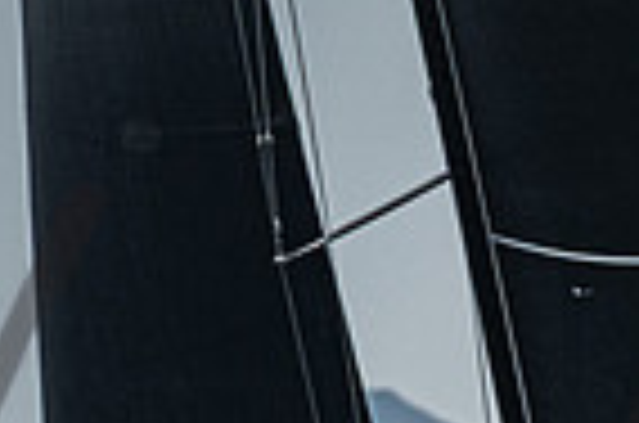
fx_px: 39405
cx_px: 627
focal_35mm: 2225
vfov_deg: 0.6
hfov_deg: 0.9
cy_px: 943
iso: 320
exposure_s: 1/1600
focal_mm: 400
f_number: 8
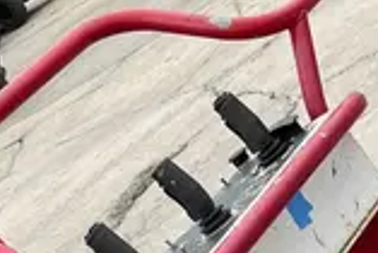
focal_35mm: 126
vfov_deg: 10.0
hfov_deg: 15.8
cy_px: 534
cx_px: 419
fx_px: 1324
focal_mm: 5.1
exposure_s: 1/2179
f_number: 1.6
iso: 50
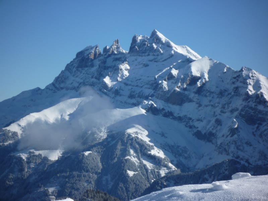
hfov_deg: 18.0
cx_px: 134
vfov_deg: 13.6
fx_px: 844
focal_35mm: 109
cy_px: 100
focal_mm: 19.2
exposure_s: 1/640
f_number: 5.7
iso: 80
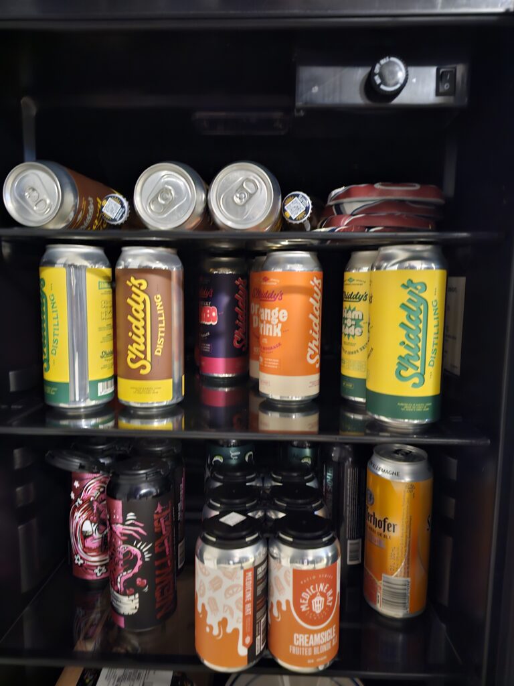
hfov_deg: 58.9
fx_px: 455
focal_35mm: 23
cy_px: 343
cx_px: 257
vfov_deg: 73.9
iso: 1000
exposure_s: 1/15
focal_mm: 6.3
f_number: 1.7
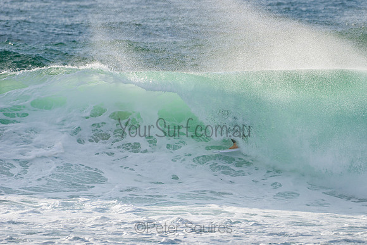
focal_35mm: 612
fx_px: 6243
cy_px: 122
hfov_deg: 3.4
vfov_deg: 2.2
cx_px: 225
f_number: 5.6
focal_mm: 500
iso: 280
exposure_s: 1/2000
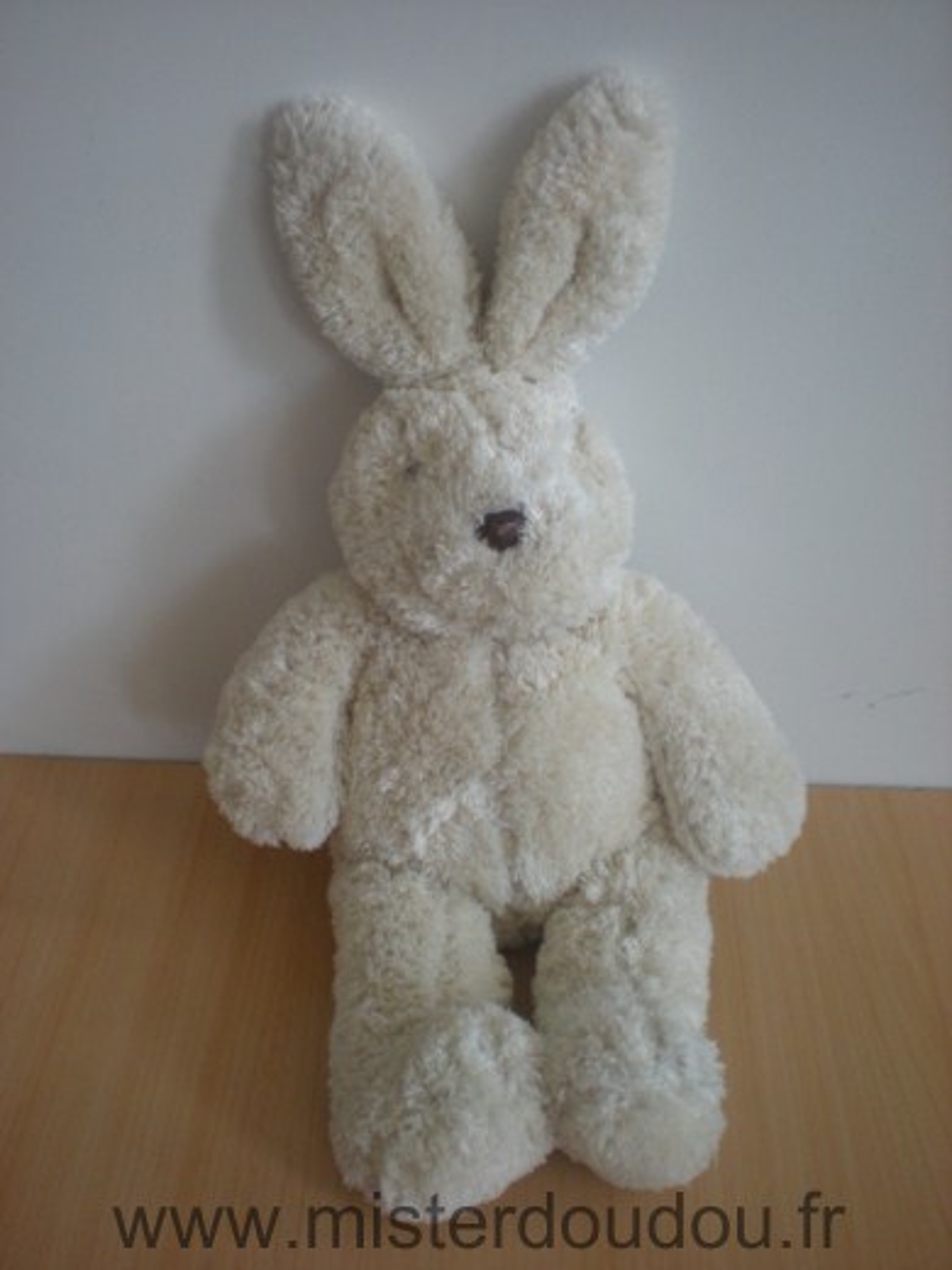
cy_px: 635
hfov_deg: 37.7
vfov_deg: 49.0
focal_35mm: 38
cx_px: 476
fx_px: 1393
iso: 175
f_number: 3.1
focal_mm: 6.3
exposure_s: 1/59.8
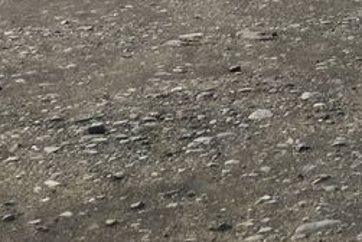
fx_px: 1450
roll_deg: +0.4
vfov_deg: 8.8
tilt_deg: +3.6
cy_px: -305
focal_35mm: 144
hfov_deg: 12.8
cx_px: 679
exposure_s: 1/2564
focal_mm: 4.15
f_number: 2.2
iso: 25
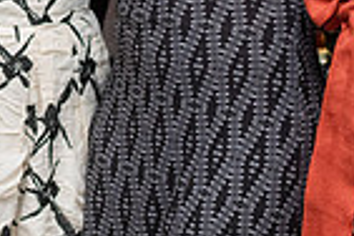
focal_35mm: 267
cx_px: -15
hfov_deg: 7.7
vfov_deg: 5.1
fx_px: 2625
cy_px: -132
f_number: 4
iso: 1250
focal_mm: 58
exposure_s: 1/125
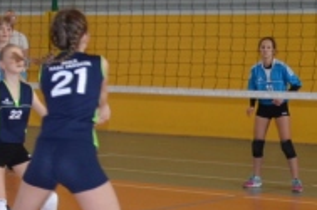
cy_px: -20
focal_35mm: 146
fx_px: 1282
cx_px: -97
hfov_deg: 13.6
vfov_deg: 9.3
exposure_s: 1/125
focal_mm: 18
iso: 250
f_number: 3.5
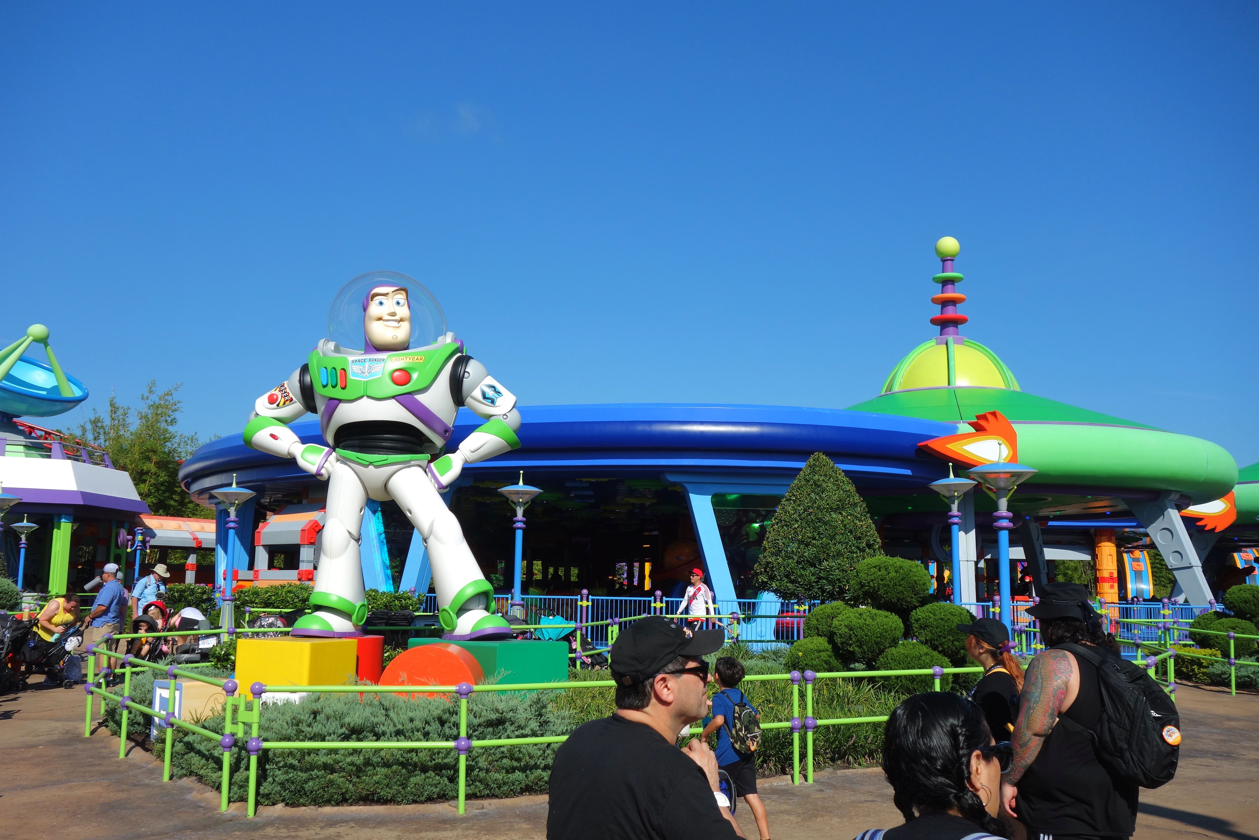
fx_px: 1189
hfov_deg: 55.8
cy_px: 420
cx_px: 630
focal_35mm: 34
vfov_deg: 38.9
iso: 125
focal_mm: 12.48
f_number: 5.6
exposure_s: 1/800
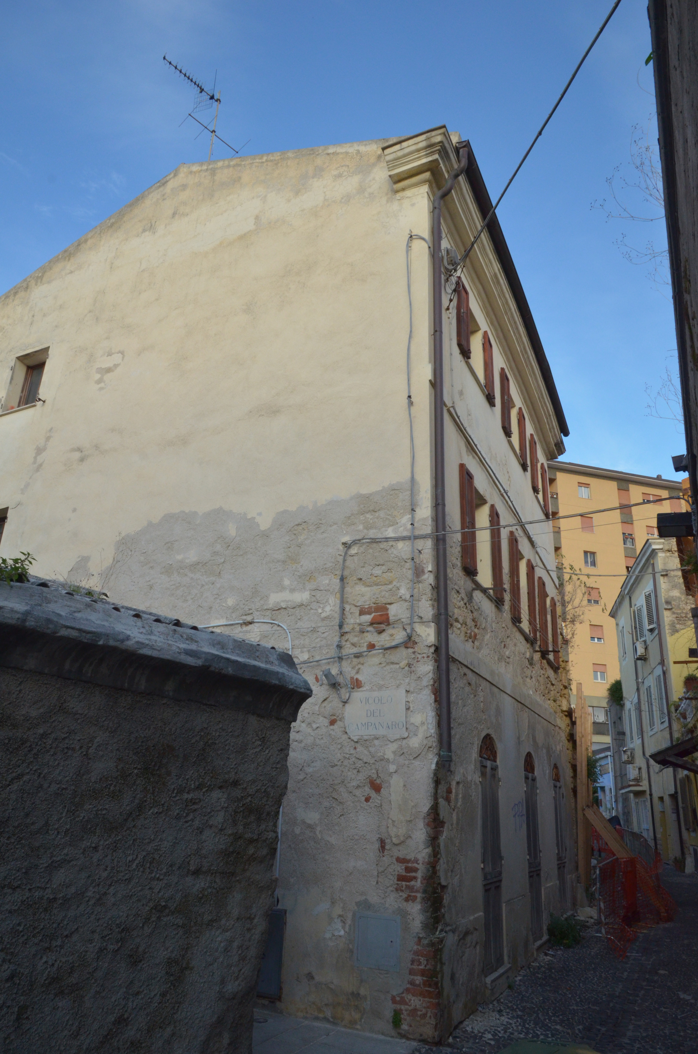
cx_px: 349
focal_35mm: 24
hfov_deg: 52.9
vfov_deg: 73.9
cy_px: 527
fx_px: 701
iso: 1250
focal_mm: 16
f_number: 10
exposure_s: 1/320
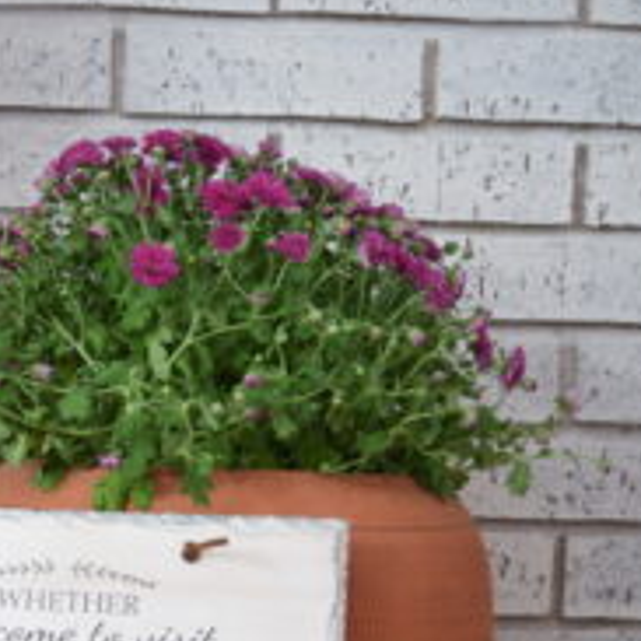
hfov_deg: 16.4
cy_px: 566
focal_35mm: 101
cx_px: -168
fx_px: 2119
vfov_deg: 17.0
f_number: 4.5
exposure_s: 5
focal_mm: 29
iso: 100
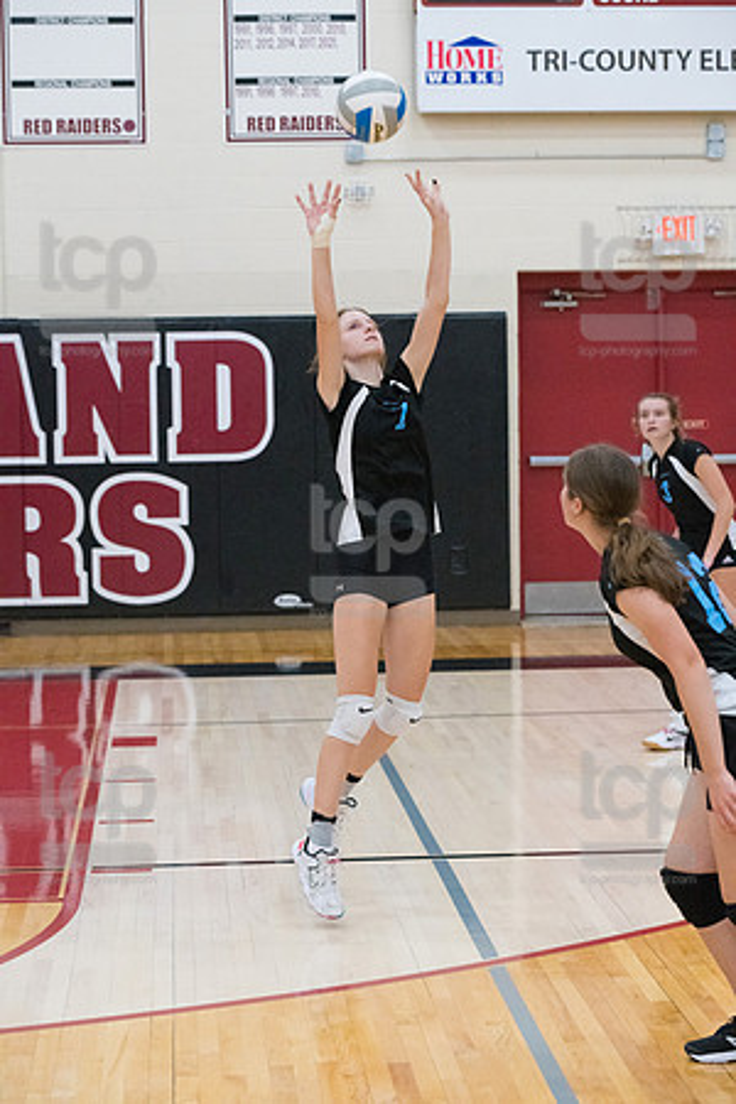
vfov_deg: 23.6
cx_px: 368
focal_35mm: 86
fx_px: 2637
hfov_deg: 15.9
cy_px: 552
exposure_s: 1/1000
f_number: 4.5
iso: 6400
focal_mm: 86
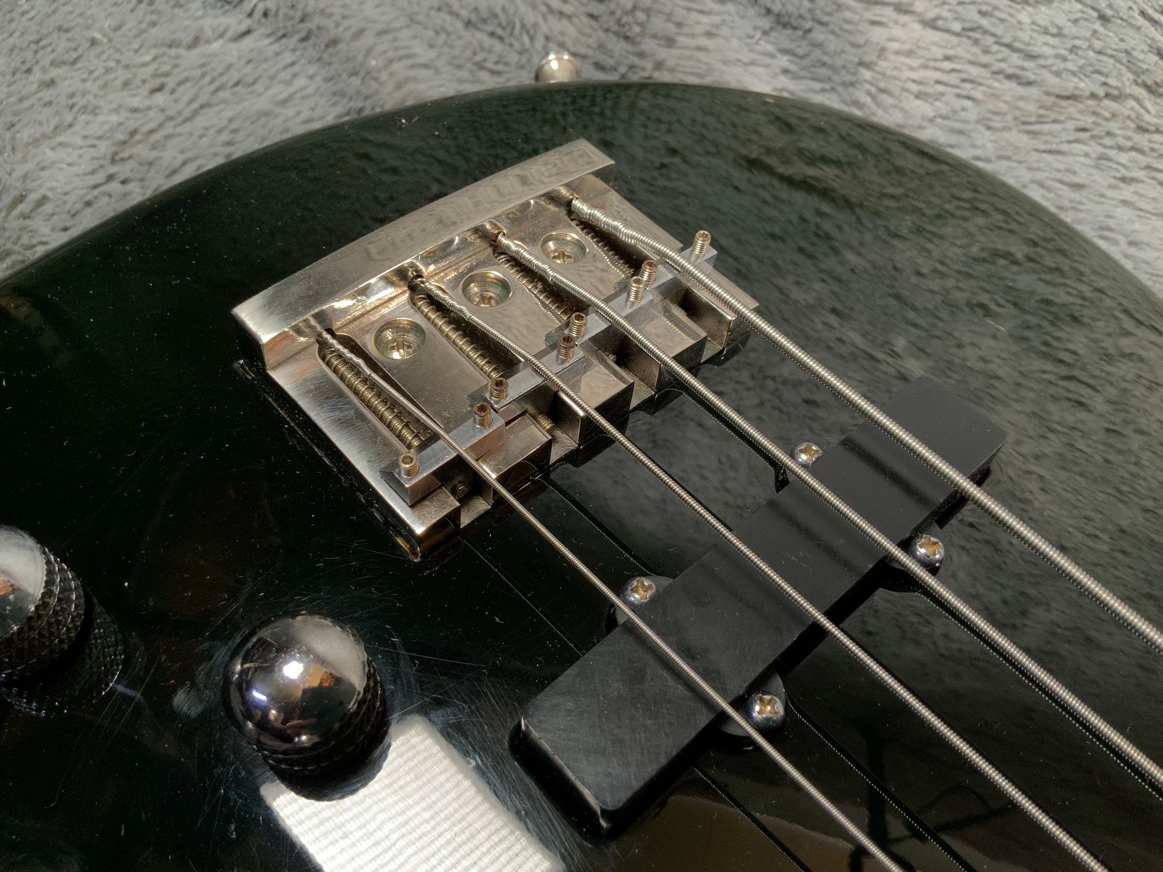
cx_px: 582
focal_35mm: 29
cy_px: 436
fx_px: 974
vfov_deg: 48.2
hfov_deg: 61.7
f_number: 1.8
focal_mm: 3
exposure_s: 1/62
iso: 64
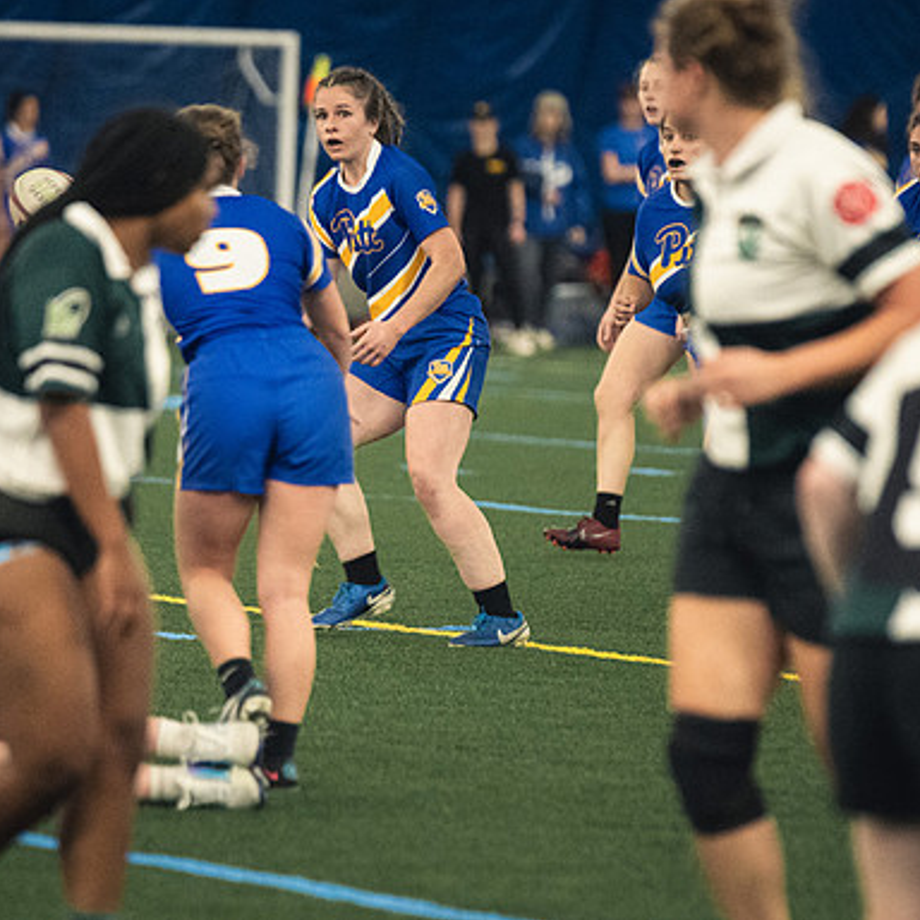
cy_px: 460
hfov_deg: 4.6
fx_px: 11576
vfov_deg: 4.6
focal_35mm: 385
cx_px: 379
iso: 8000
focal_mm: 200
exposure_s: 1/500
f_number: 2.8
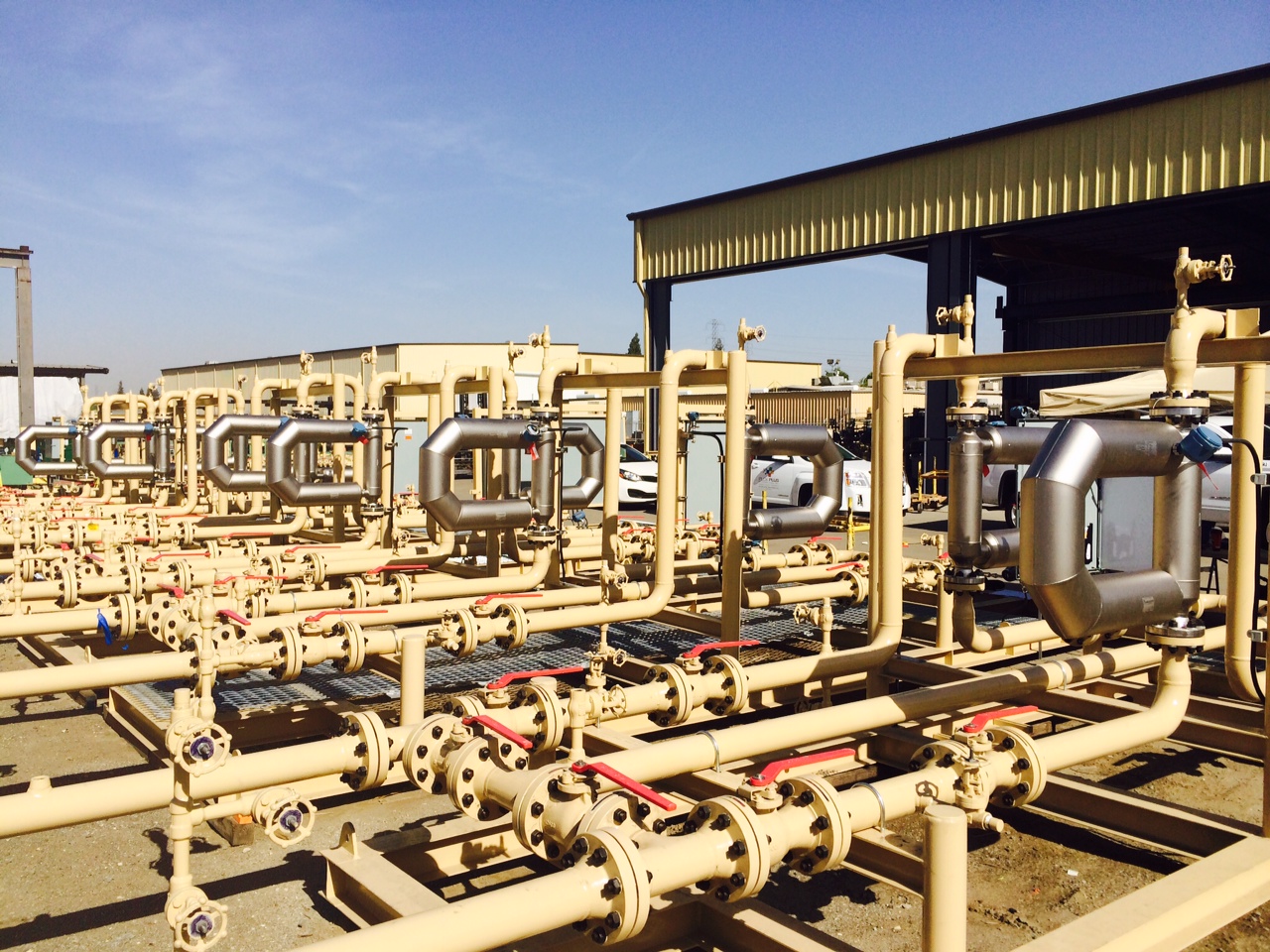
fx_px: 1101
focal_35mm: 30
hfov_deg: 60.0
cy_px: 476
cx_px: 635
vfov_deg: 46.8
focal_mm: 4.12
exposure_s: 1/3731
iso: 40
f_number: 2.2
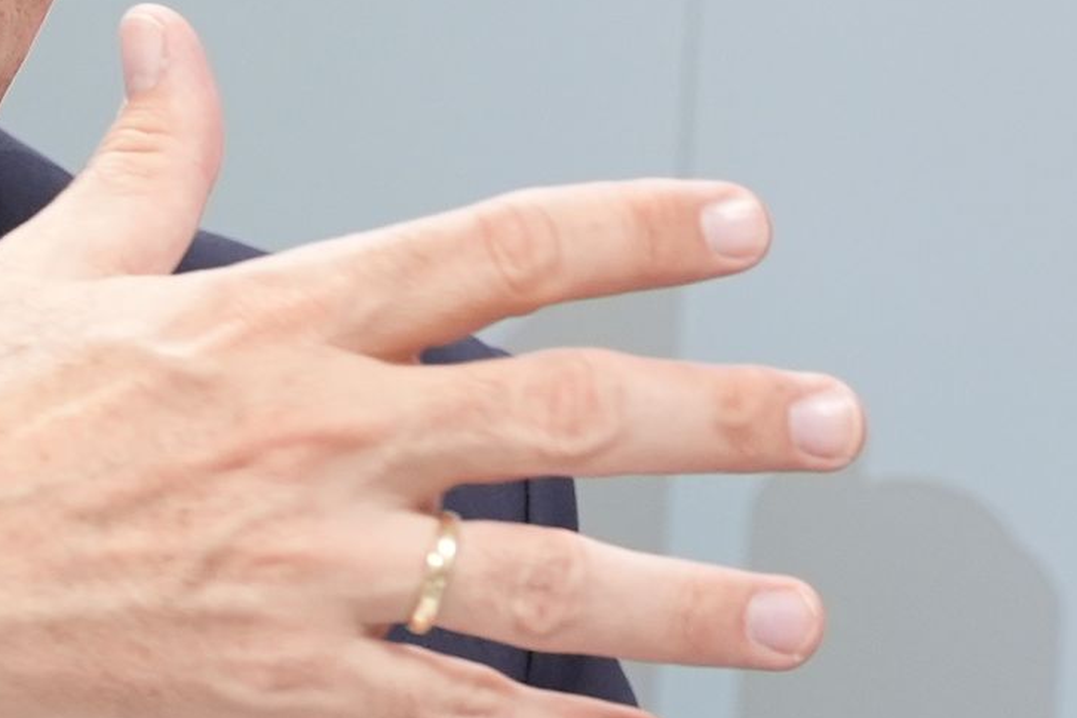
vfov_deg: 2.3
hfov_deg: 3.4
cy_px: 306
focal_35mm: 606
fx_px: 18128
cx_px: 633
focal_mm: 110
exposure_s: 1/200
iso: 1250
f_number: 5
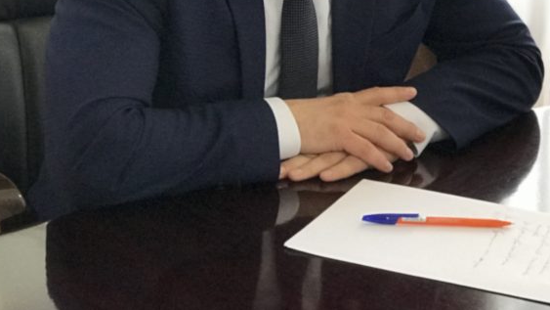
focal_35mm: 113
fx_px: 1648
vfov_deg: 10.6
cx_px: 332
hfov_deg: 18.9
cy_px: -61
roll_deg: -1.9
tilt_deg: -13.0
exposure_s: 1/50
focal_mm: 6.6
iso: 160
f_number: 2.8
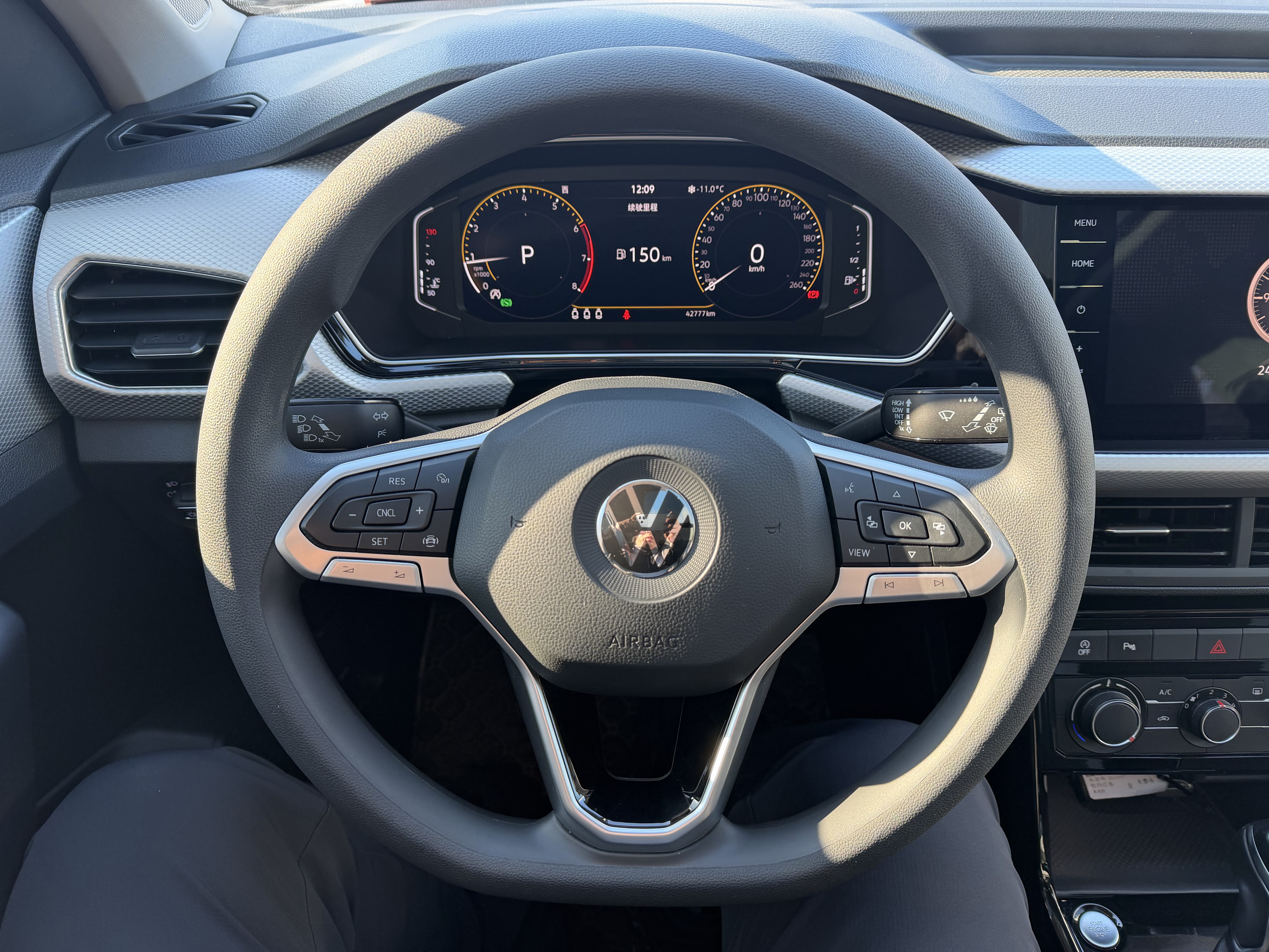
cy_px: 476
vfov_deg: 56.8
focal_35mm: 24
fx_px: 880
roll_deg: +0.0
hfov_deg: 71.6
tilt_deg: -38.5
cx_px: 634
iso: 100
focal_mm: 6.76
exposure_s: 1/121
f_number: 1.78
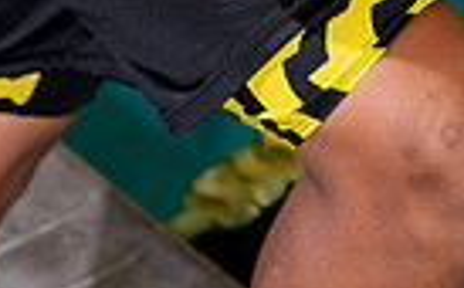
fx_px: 1653
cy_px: -468
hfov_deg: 15.8
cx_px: 434
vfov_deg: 8.8
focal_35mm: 131
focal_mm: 39
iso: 1000
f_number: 5.6
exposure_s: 1/250
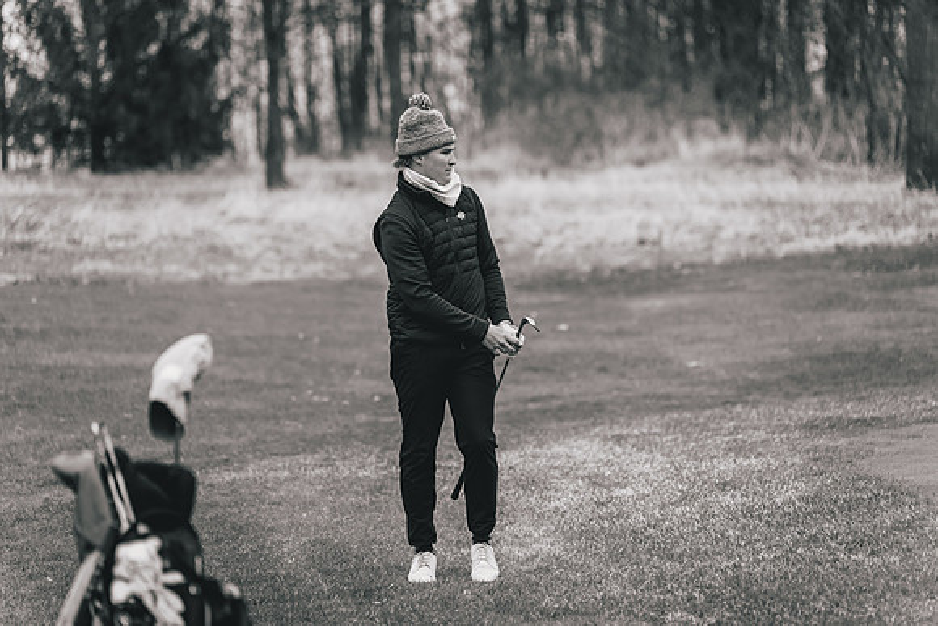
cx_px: 469
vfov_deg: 10.0
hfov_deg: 15.0
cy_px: 313
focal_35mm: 137
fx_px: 3569
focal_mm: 132
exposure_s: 1/3200
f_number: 2.8
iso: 640
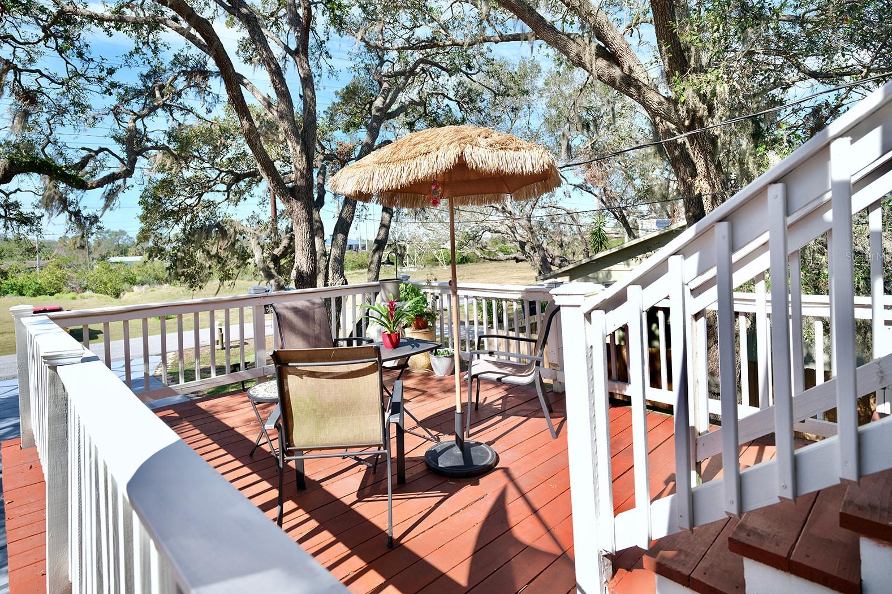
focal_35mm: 19
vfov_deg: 64.3
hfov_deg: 86.9
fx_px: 471
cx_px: 446
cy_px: 256
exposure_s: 1/2500
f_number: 4
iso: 1000
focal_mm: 23.1
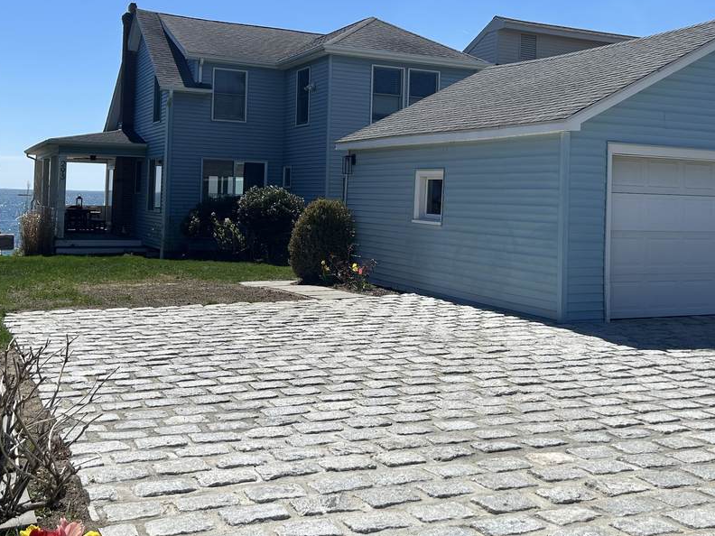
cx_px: 391
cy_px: 165
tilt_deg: +2.5
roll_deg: -1.2
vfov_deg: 33.9
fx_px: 868
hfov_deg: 44.7
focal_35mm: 42
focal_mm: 5.7
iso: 50
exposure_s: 1/6579
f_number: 1.5
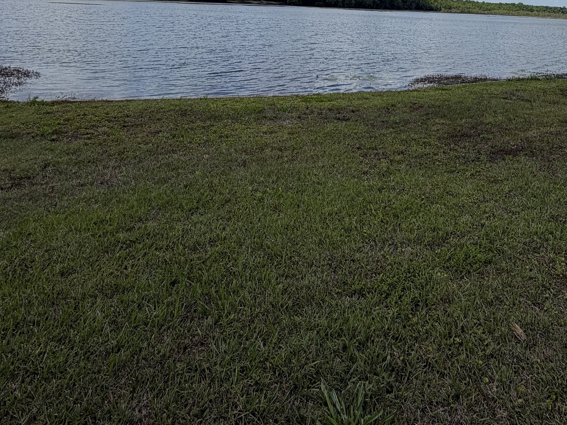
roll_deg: -2.3
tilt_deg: -0.9
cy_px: 10
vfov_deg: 43.4
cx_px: 370
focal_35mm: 28
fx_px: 459
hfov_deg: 62.2
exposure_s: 1/1312
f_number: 2.2
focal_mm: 2.22
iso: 20
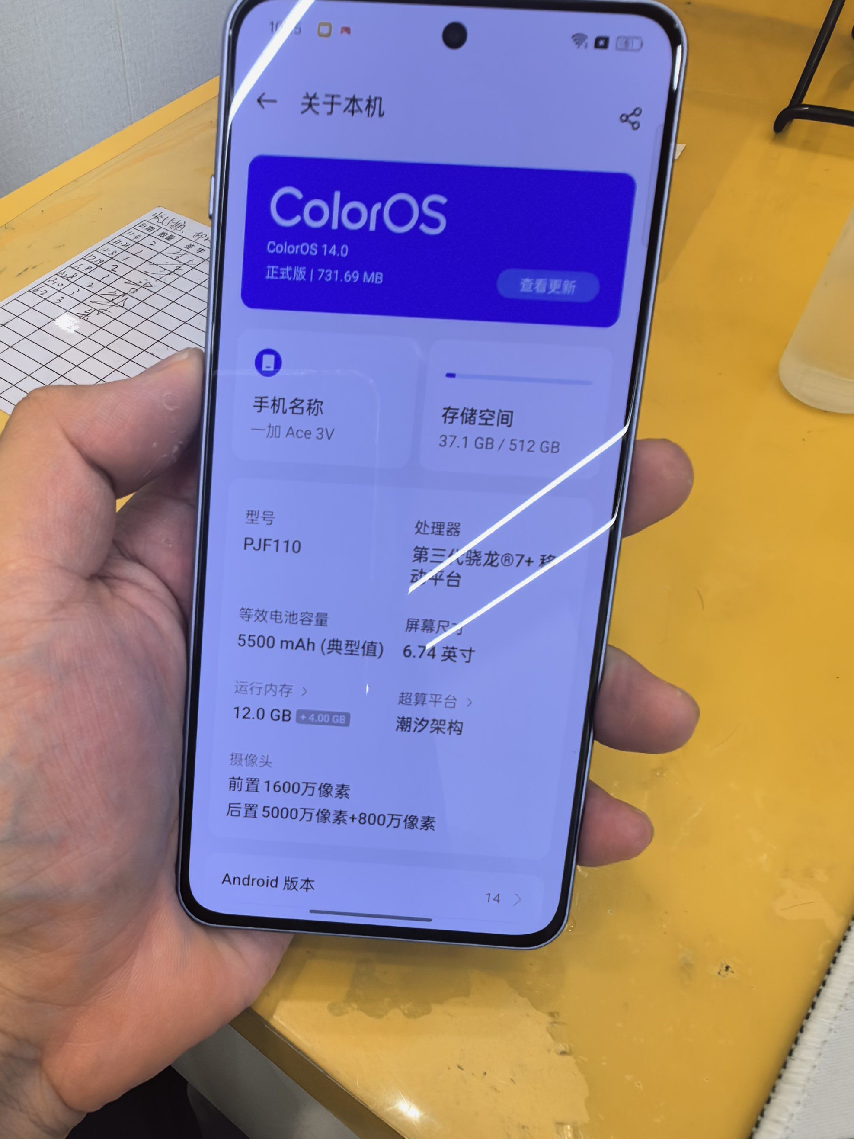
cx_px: 417
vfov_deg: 63.4
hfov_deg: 49.7
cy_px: 553
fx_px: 921
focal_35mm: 28
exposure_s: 1/50
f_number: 2.2
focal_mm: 1.95
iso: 100
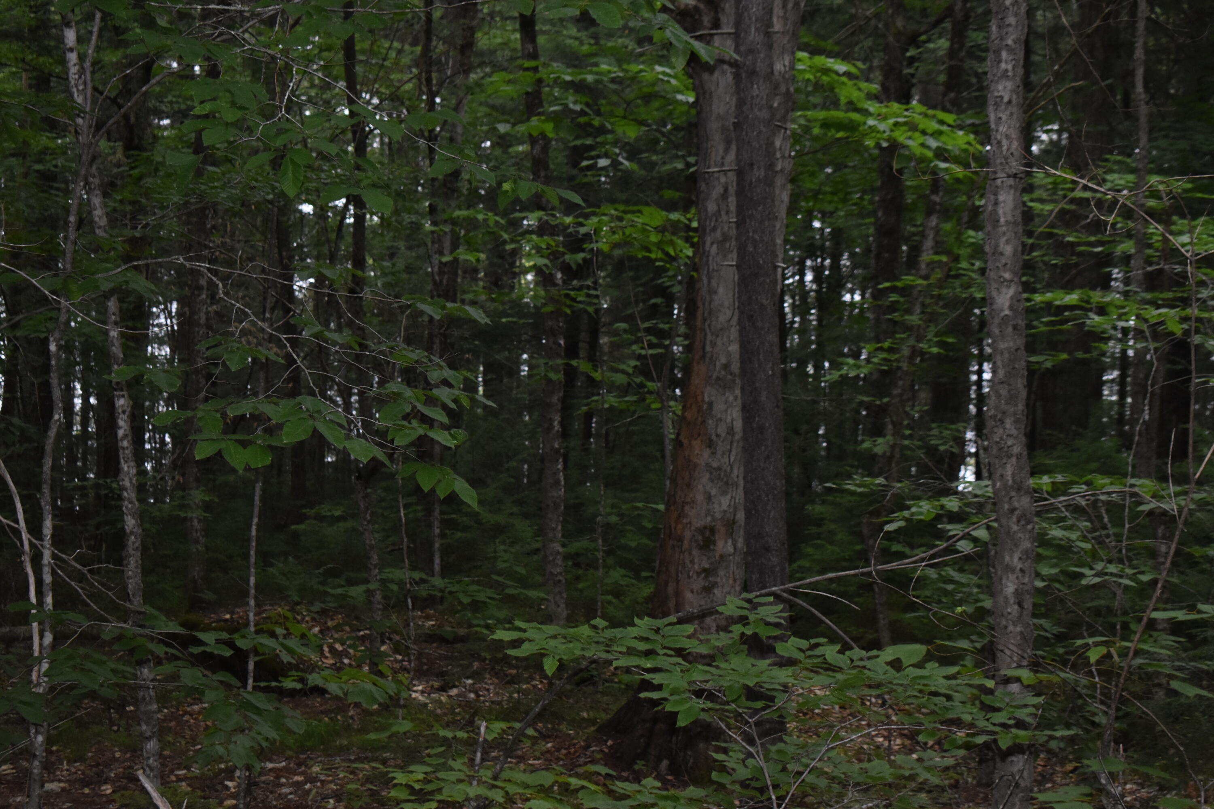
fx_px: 2782
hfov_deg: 24.6
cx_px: 607
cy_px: 404
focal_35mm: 82
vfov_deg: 16.6
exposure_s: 1/60
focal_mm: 55
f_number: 5.6
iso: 1600
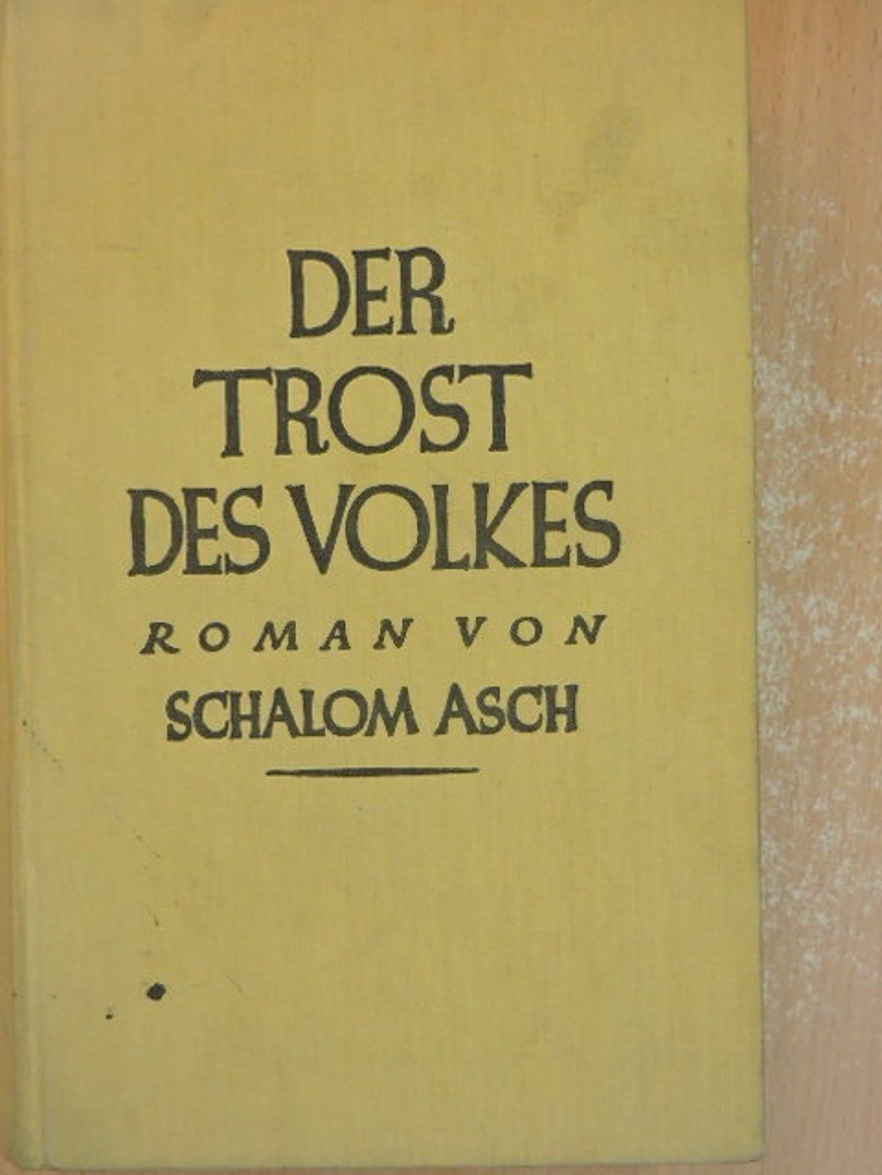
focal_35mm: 55
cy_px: 588
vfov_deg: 34.9
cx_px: 441
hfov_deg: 26.6
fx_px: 1869
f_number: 4
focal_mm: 9.9
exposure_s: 1/30
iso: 800
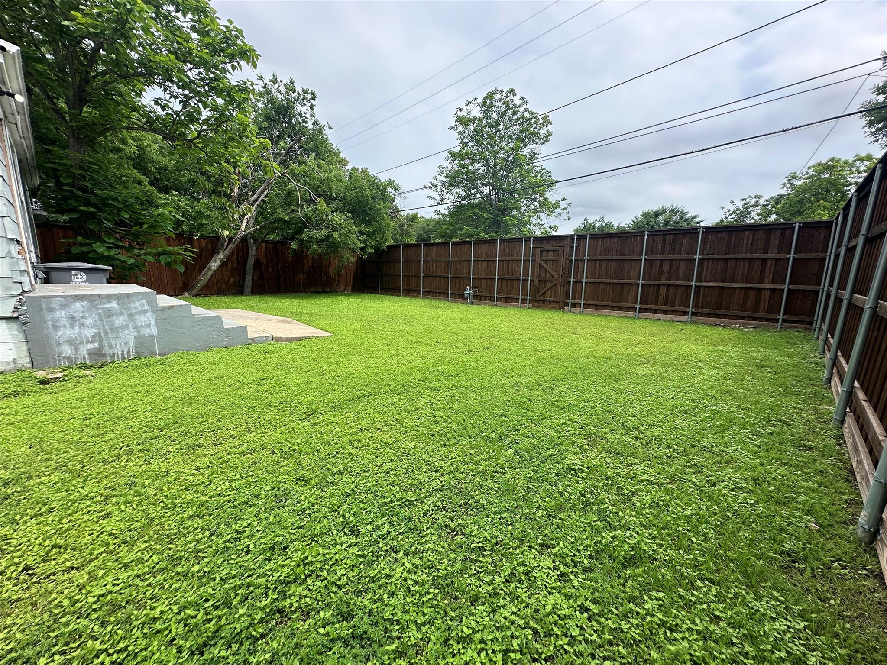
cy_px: 332
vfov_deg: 85.7
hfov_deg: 102.1
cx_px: 444
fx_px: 359
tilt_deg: -10.3
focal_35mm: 14
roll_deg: -0.9
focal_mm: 2.22
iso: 40
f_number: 2.2
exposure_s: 1/903
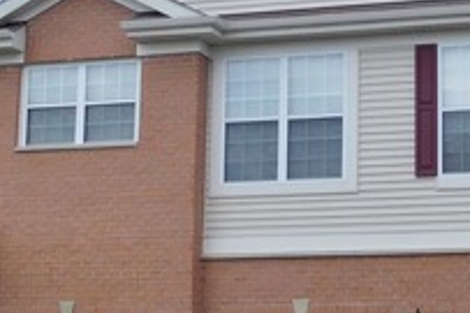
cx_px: 428
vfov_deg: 16.6
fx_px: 1070
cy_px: 197
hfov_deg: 24.1
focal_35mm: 82
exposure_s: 1/1250
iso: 125
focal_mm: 4.5
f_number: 3.4
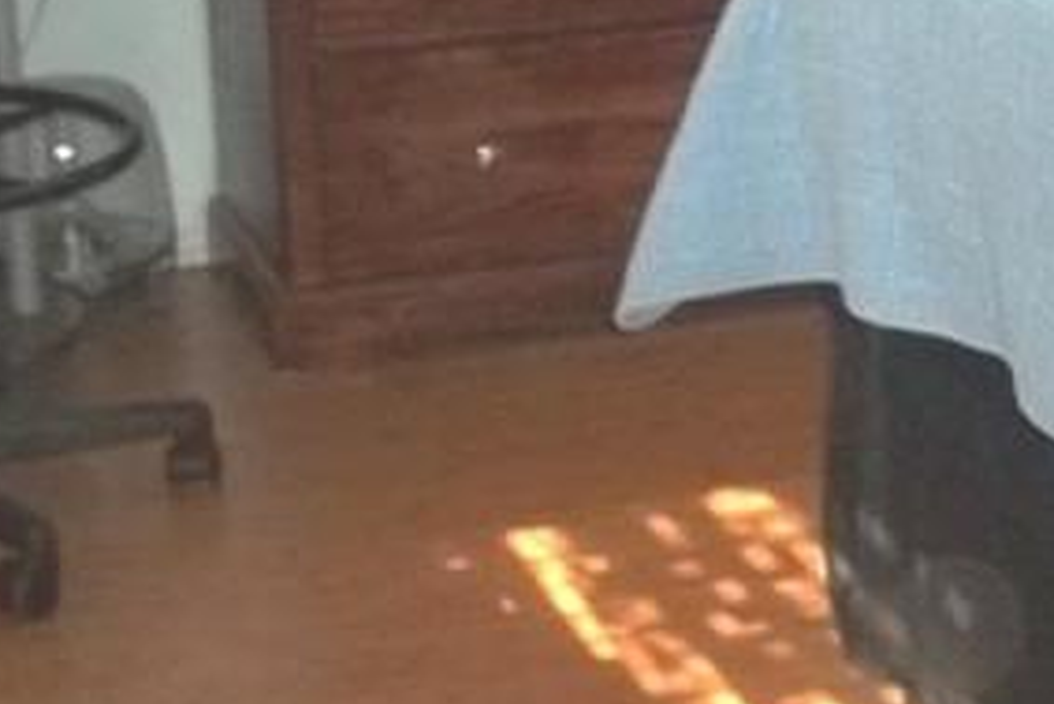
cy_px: 153
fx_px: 3632
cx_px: 1371
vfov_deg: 11.0
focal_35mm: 124
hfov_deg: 15.7
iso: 160
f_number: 3.3
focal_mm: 5.9
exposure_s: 1/30
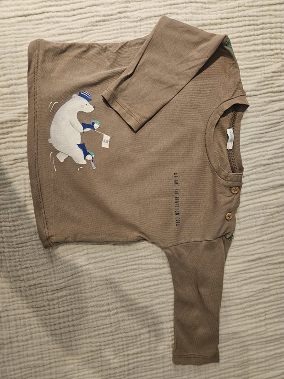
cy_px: 190
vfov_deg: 73.9
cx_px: 142
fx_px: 252
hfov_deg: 58.9
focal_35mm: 23
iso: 500
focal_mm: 5.4
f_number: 1.8
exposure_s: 1/50
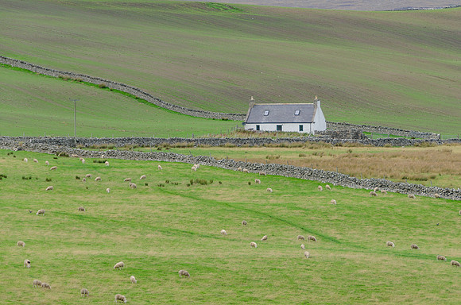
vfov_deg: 7.2
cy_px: 122
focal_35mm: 189
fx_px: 2415
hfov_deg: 10.9
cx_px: 277
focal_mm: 105
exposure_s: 1/200
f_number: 7.1
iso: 100
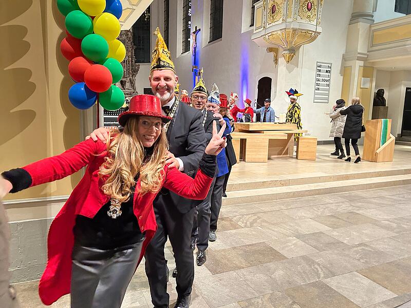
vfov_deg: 53.1
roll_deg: -1.4
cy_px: 154
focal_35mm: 26
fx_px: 309
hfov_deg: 67.3
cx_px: 206
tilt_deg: -7.5
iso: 250
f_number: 1.5
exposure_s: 1/50
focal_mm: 5.7
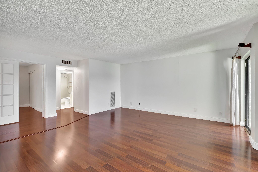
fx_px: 107
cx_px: 129
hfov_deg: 100.4
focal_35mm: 15
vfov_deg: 77.3
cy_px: 86
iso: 640
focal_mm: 10
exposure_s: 1/5
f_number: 8
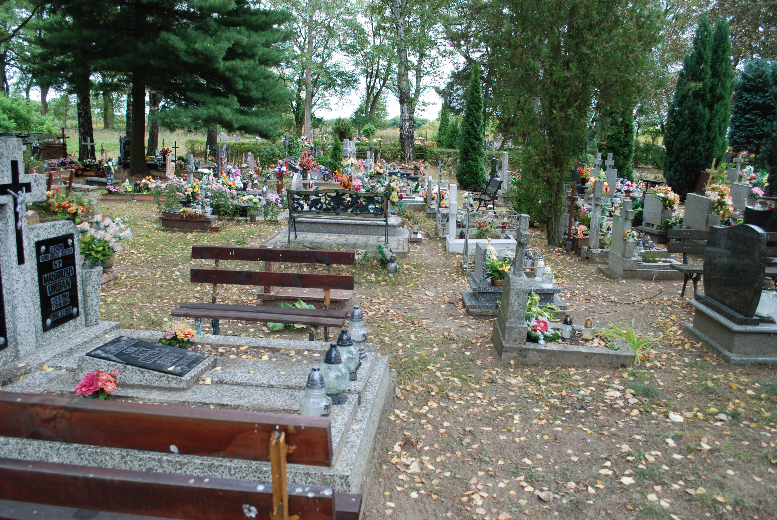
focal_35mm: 27
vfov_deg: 48.0
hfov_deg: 67.3
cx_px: 388
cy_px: 260
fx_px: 583
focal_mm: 18
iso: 200
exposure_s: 1/125
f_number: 5.6
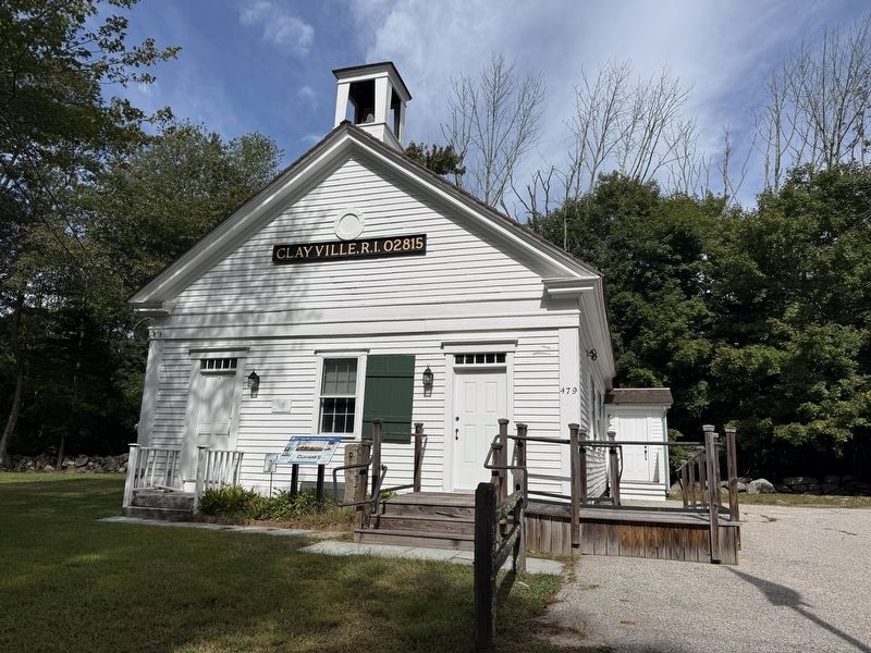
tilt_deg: +13.1
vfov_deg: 56.8
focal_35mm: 24
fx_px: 604
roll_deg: -2.3
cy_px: 326
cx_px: 436
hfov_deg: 71.6
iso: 80
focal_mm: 6.76
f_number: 1.78
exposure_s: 1/9091
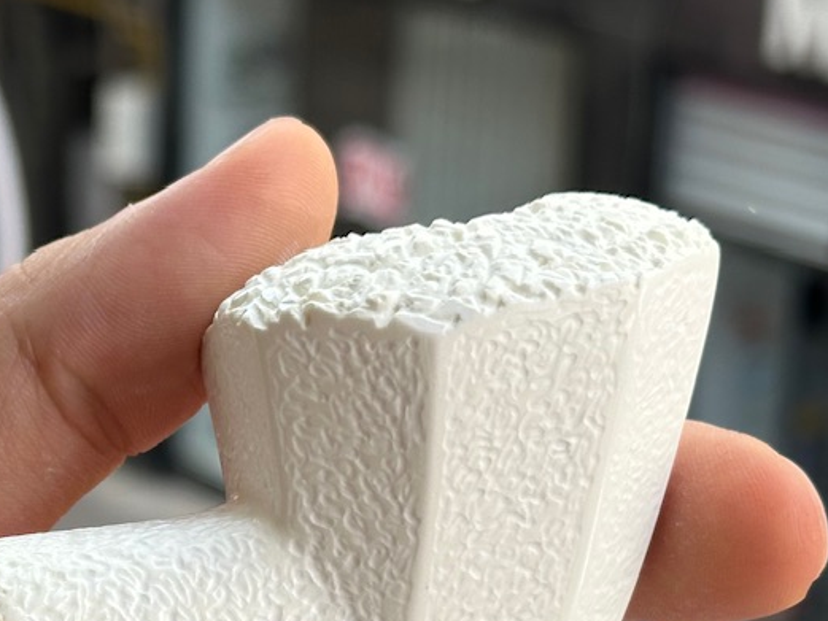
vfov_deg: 12.5
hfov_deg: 16.4
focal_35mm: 118
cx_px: 5
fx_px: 2823
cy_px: 569
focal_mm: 6.86
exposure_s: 1/694
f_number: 1.78
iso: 64
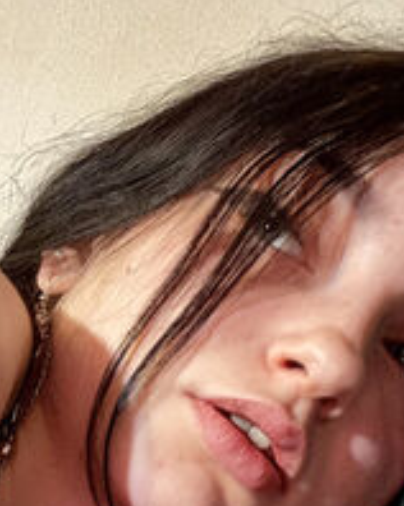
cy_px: 300
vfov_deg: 35.3
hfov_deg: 28.5
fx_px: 793
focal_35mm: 53
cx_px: 176
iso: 1000
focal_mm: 2.69
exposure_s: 1/14
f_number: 1.9
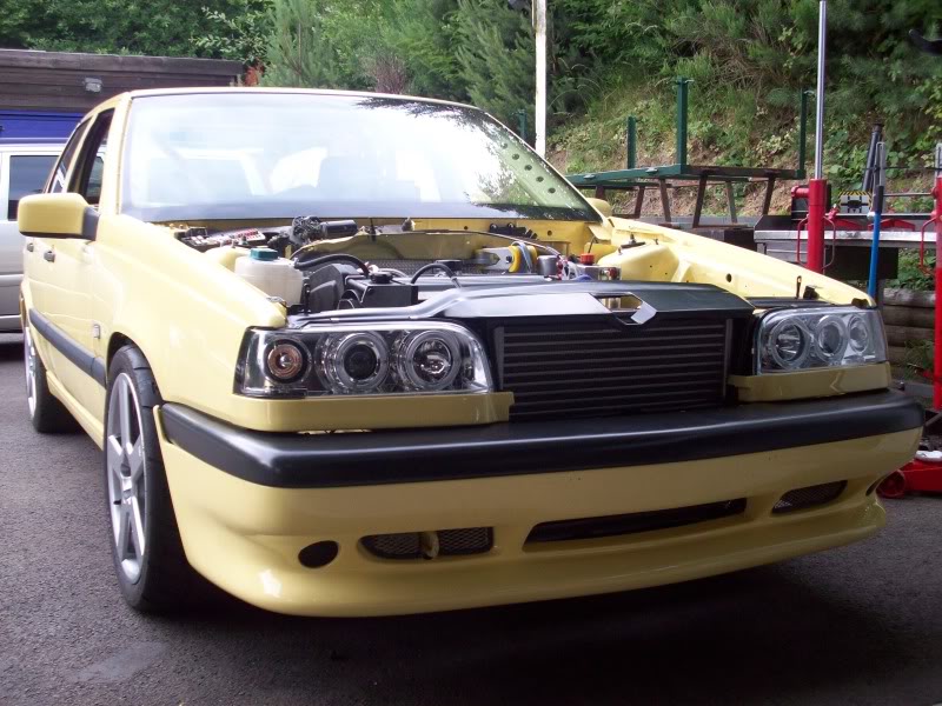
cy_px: 353
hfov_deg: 41.2
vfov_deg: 31.5
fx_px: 1252
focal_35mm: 46
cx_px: 471
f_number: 3.1
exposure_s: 1/99.2
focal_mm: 7.6
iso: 80
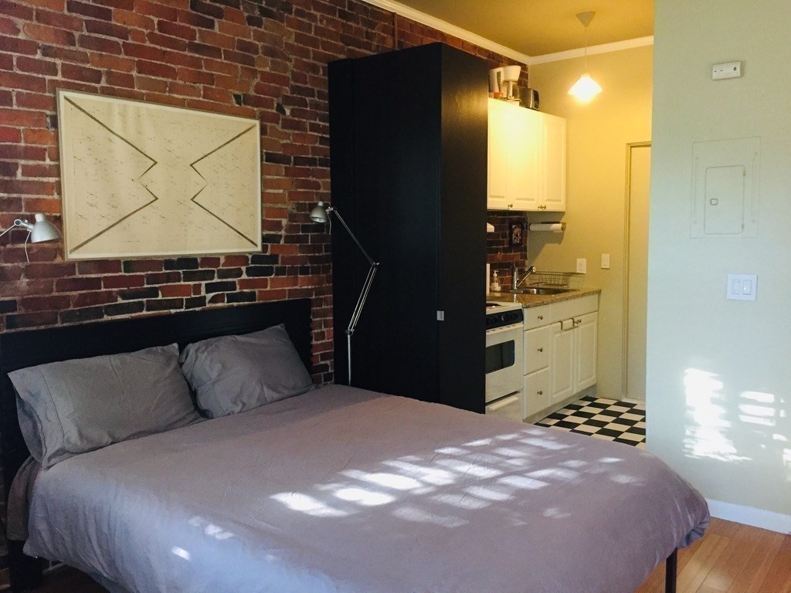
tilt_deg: -5.1
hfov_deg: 61.7
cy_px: 296
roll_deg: +0.7
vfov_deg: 48.2
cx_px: 396
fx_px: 663
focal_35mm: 29
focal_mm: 4.15
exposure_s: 1/30
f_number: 2.2
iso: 250
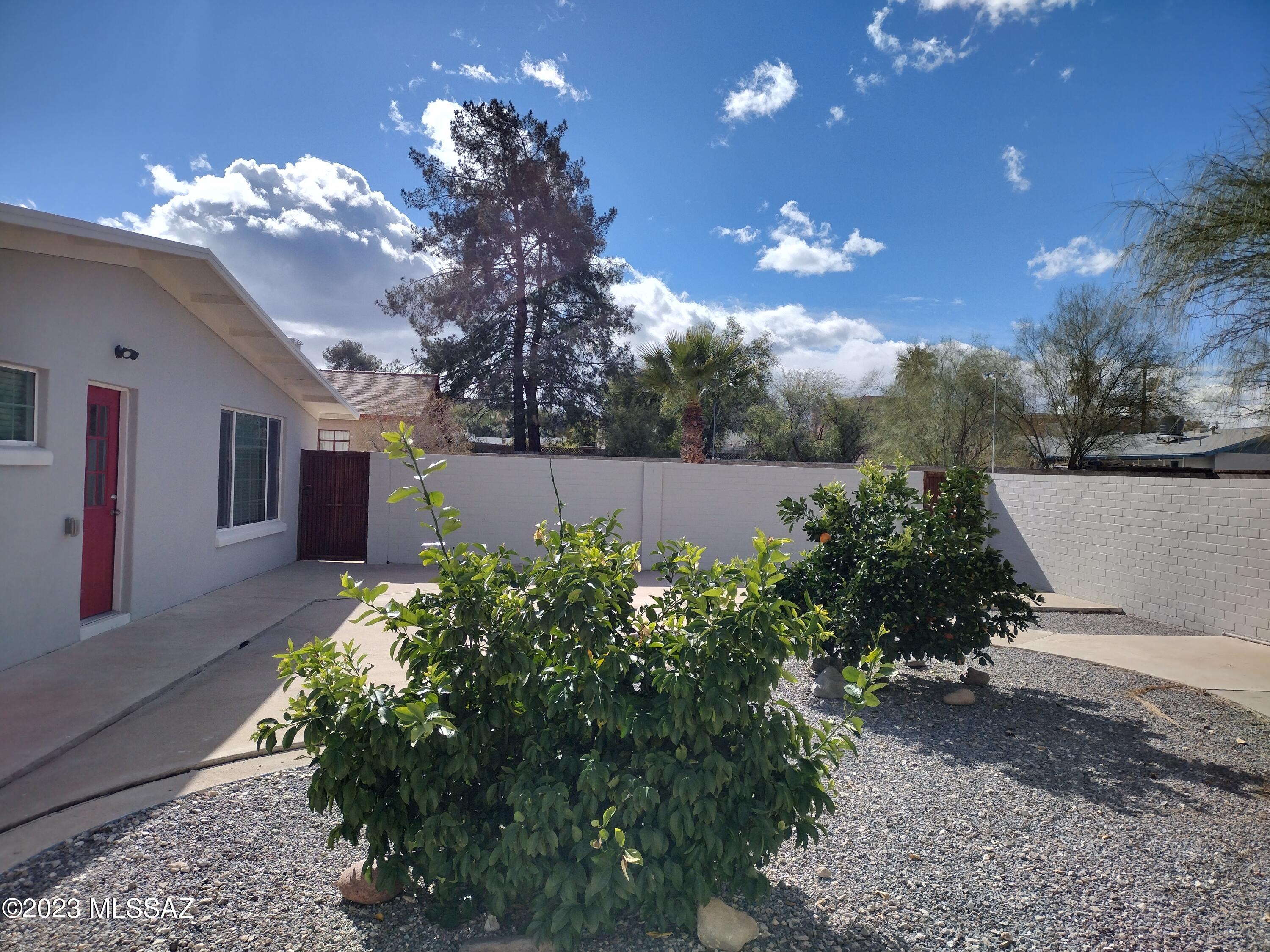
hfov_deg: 65.3
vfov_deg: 51.4
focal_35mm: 27
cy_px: 476
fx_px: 991
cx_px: 635
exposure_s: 1/5066
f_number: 1.7
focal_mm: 4.71
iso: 100
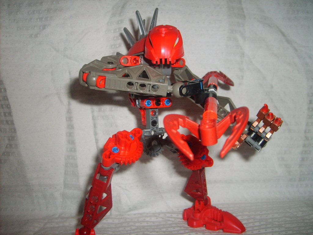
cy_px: 118
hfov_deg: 52.6
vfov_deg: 40.7
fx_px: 316
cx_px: 156
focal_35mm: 35
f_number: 2.8
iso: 100
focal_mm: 5.8
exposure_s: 1/45
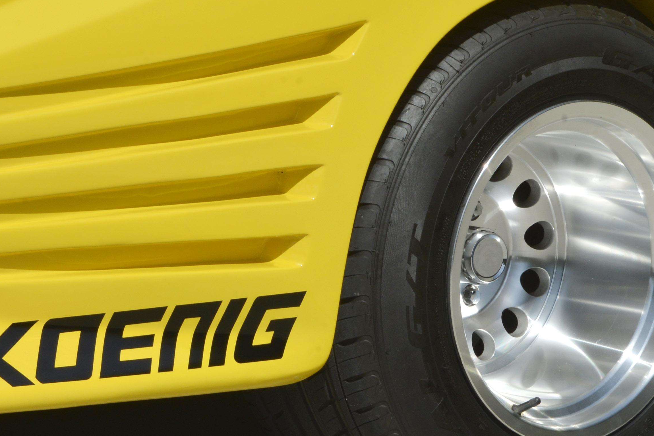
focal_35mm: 170
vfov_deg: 8.1
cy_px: 35
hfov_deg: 12.1
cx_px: 407
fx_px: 3090
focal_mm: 65
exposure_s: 1/160
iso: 200
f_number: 22
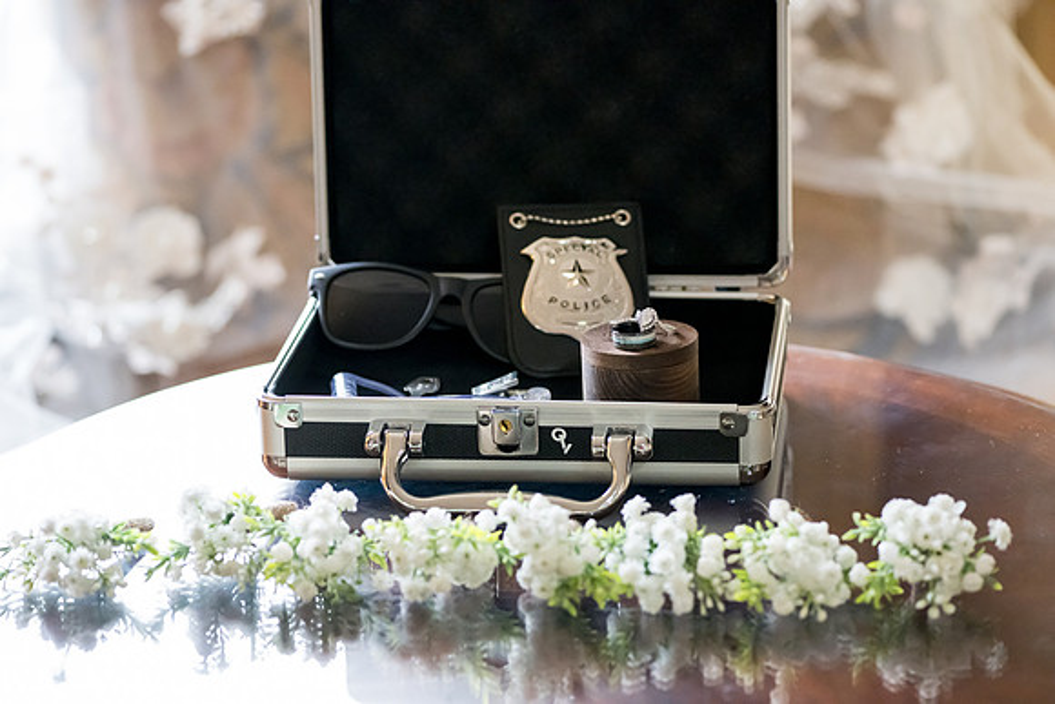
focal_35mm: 105
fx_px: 3078
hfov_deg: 19.5
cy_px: 352
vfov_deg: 13.0
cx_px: 528
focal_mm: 105
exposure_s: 1/320
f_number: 4.5
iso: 10000
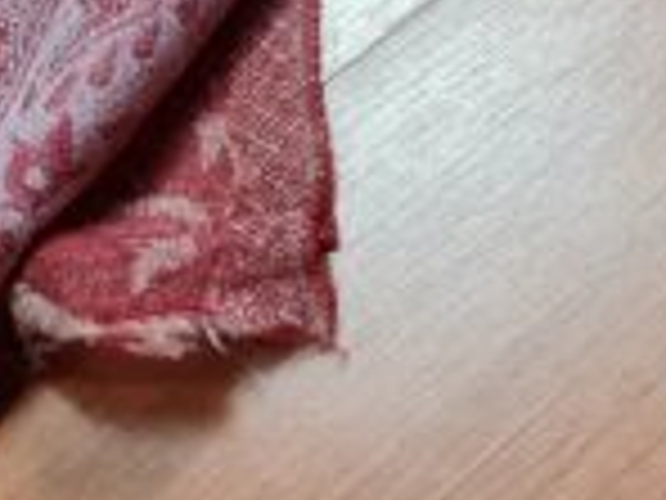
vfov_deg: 11.8
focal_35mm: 123
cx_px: 1080
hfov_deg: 14.6
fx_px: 2366
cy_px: -79
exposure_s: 1/120
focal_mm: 5.4
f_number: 1.8
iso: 250
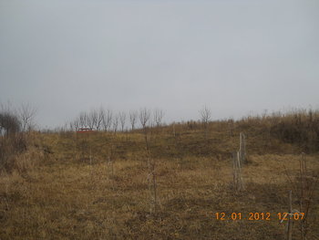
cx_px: 160
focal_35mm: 41
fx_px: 378
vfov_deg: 35.2
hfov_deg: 45.7
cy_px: 120
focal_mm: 6.72
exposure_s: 1/320
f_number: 5.5
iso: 80
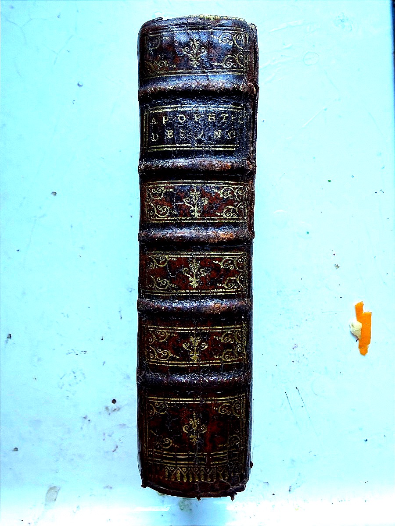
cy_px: 263
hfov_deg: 56.8
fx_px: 365
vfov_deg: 71.6
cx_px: 198
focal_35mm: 24
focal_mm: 2.22
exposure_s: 1/121
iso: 160
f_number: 2.2
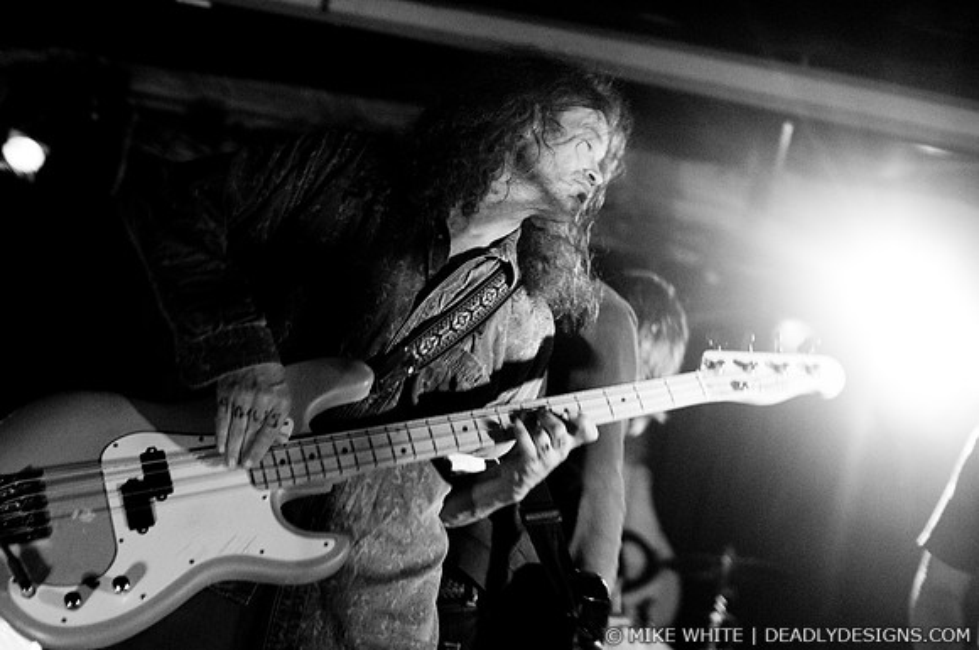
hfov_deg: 43.7
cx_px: 490
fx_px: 1222
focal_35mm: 45
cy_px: 325
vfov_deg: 29.8
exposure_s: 1/50
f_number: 1.8
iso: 1000
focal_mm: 30
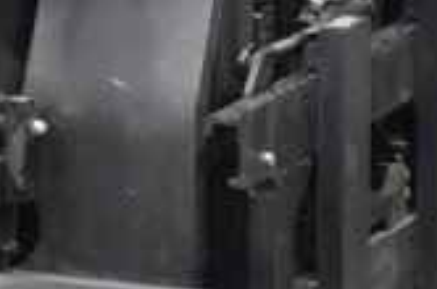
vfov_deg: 5.1
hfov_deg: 7.9
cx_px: 118
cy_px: -423
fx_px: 3162
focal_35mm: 261
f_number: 5
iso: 1600
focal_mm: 24
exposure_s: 1/30
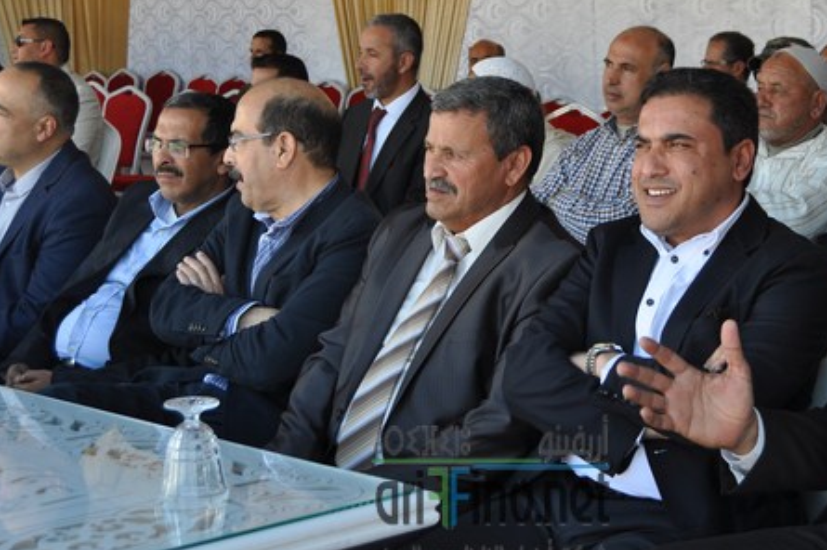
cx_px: 491
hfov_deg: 29.2
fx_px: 1584
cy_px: 177
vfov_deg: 19.6
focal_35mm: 69
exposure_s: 1/125
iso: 200
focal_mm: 32
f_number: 5.6
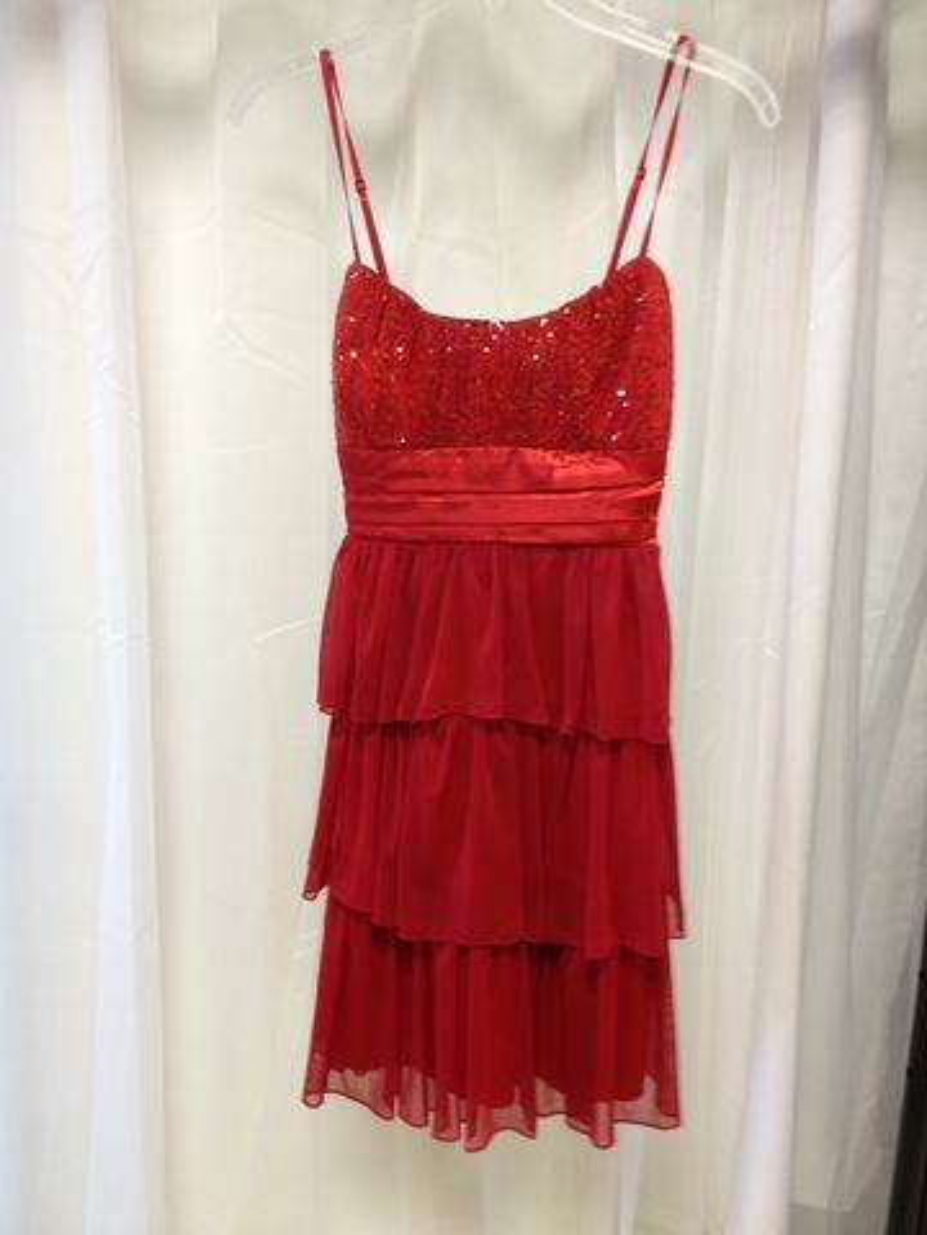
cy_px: 618
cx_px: 464
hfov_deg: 40.7
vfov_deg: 52.6
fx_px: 1250
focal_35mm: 35
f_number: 2.4
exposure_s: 1/20
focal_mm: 4.28
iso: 100
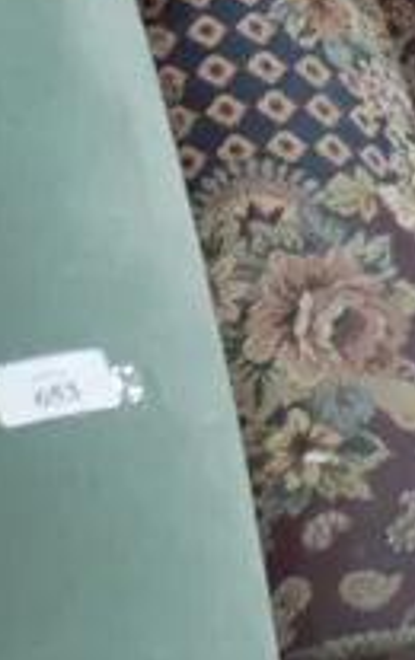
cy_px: 54
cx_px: 1564
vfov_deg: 11.7
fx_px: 3210
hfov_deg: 6.3
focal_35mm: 178
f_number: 4
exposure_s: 1/60
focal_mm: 17
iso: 1250
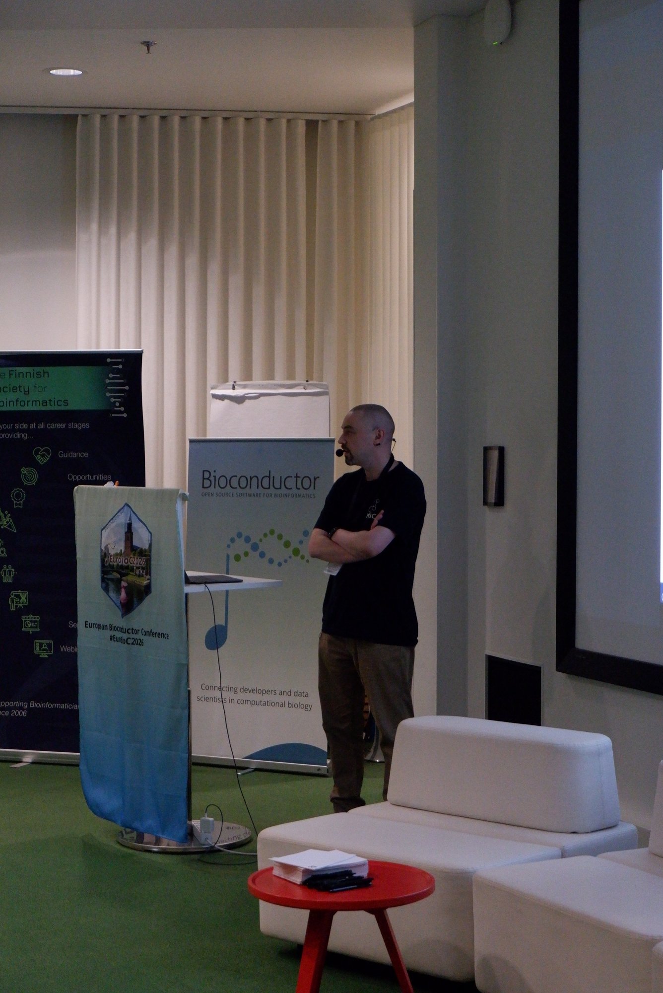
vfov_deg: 29.6
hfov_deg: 20.0
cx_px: 332
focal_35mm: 68
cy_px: 496
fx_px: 1876
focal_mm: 45
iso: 6400
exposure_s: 1/250
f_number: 5.6
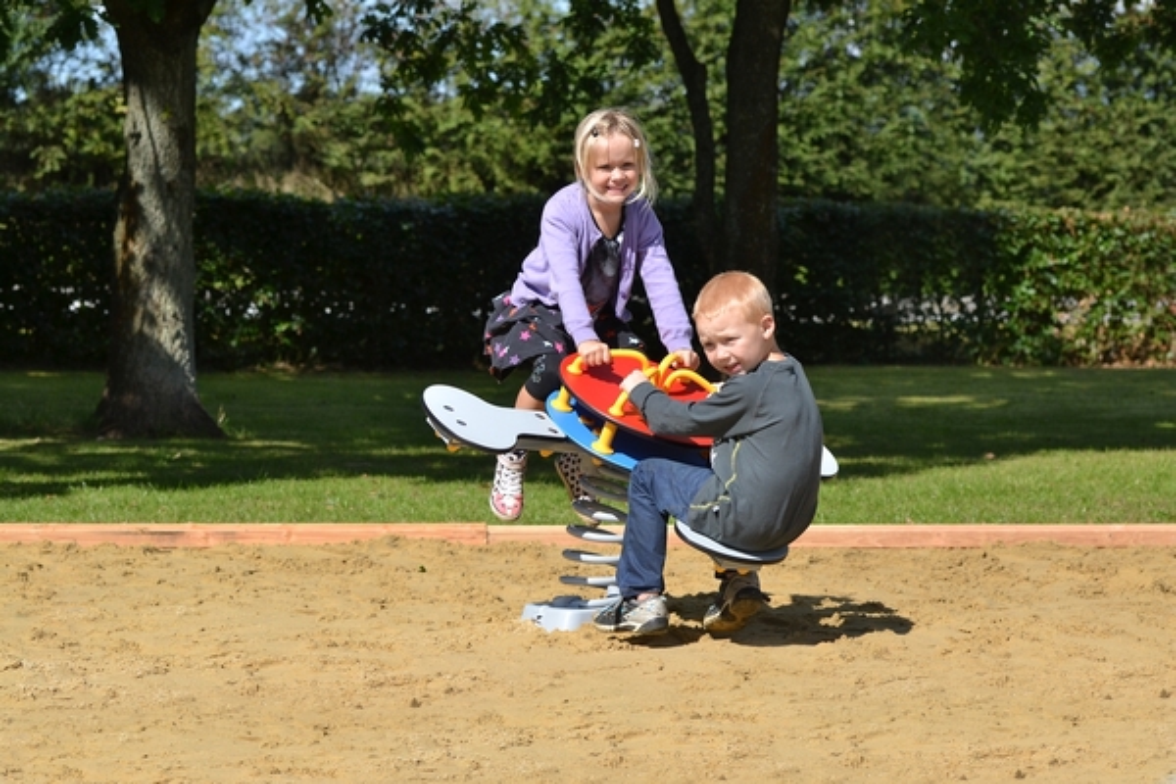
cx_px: 588
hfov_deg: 19.5
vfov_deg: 13.0
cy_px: 392
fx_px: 3430
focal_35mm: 105
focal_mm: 70
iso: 400
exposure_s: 1/1600
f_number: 6.3
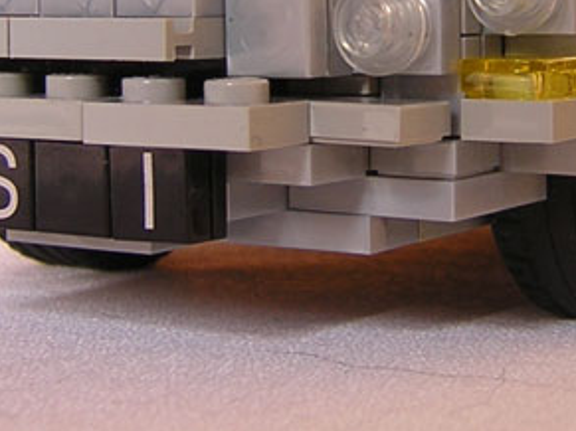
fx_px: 1647
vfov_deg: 14.6
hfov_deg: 19.7
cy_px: -43
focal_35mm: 99
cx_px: 441
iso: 100
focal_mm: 4.7
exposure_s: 1/22.3
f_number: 2.6
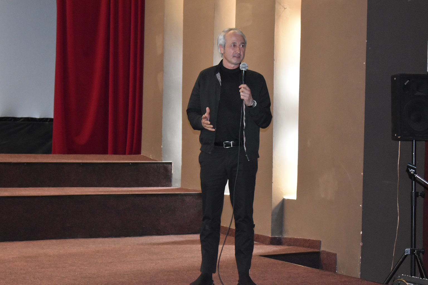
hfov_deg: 24.6
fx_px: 981
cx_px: 214
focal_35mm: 82
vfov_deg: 16.6
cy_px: 142
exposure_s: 1/60
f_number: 5.6
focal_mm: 55
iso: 4500
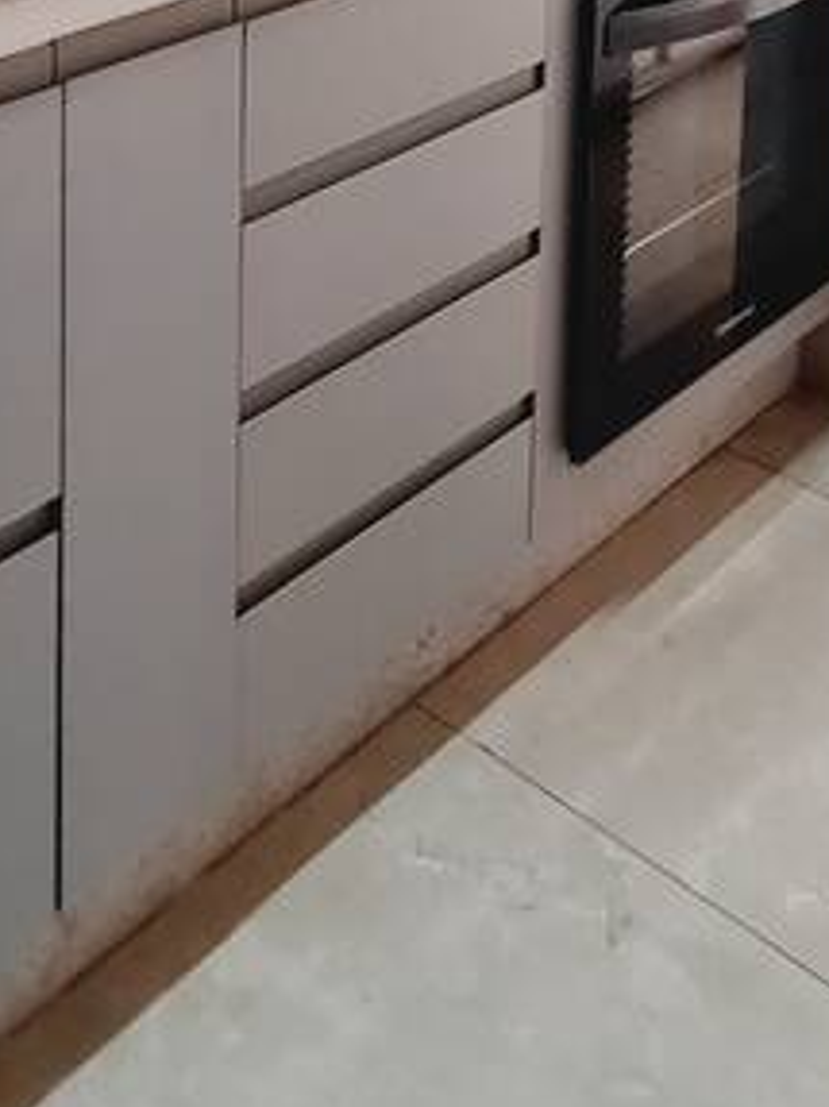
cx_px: 343
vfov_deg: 29.6
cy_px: -401
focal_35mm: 49
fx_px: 1566
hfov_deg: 29.6
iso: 160
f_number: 2.2
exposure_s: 1/60
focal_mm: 2.2
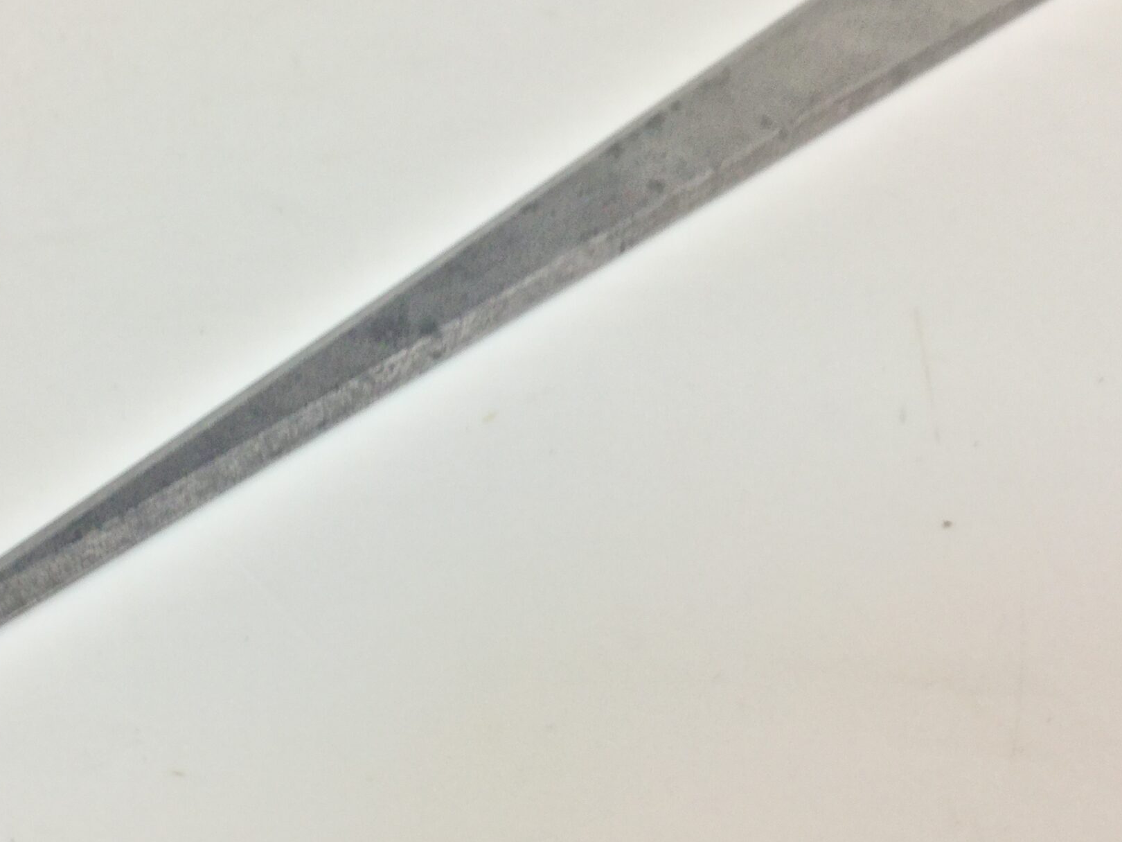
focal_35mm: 49
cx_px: 333
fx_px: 1588
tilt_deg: -45.9
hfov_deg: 38.3
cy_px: 471
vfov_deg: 29.6
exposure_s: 1/33
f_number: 2.4
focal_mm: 3.3
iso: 32
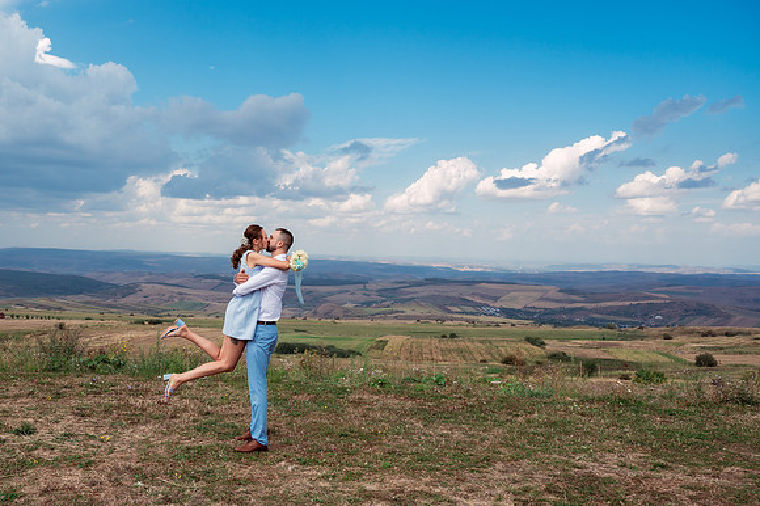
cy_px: 311
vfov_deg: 38.2
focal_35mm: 34
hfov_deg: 54.7
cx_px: 293
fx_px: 726
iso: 250
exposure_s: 1/640
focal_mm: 28
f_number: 5
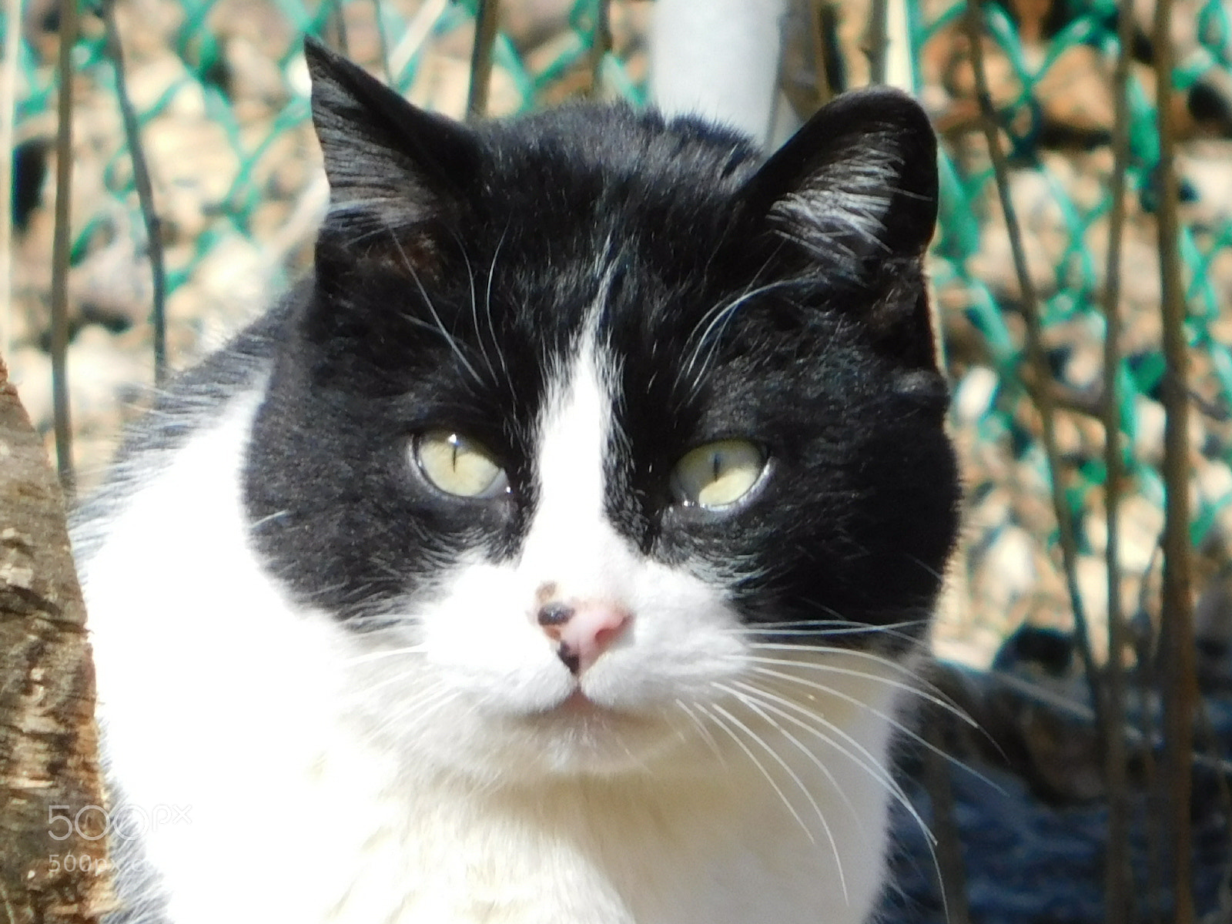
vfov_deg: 1.7
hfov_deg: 2.3
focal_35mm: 855
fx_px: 30430
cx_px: 616
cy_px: 462
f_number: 6.5
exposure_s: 1/160
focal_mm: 152
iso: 160
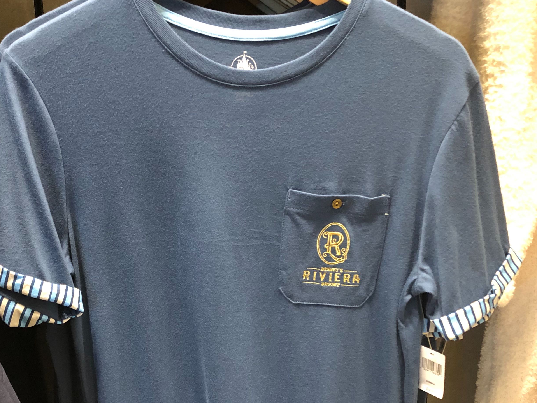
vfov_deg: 30.9
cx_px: 225
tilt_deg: -21.9
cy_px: 306
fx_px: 714
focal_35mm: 46
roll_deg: +0.0
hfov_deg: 41.1
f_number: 1.8
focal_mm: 3.99
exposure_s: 1/5
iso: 100
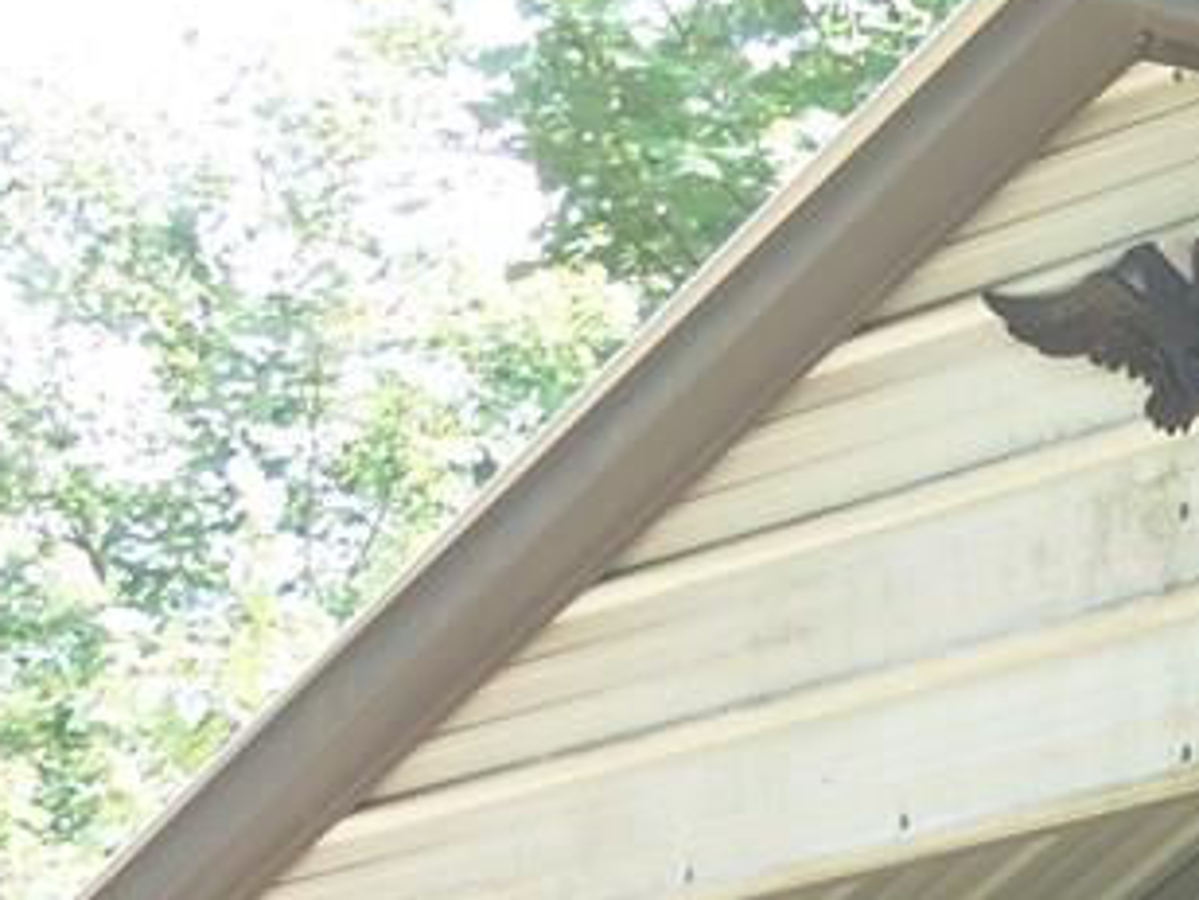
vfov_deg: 6.0
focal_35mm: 243
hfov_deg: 7.9
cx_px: 1974
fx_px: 8417
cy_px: 1469
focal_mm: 13
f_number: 4.2
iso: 100
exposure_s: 1/50
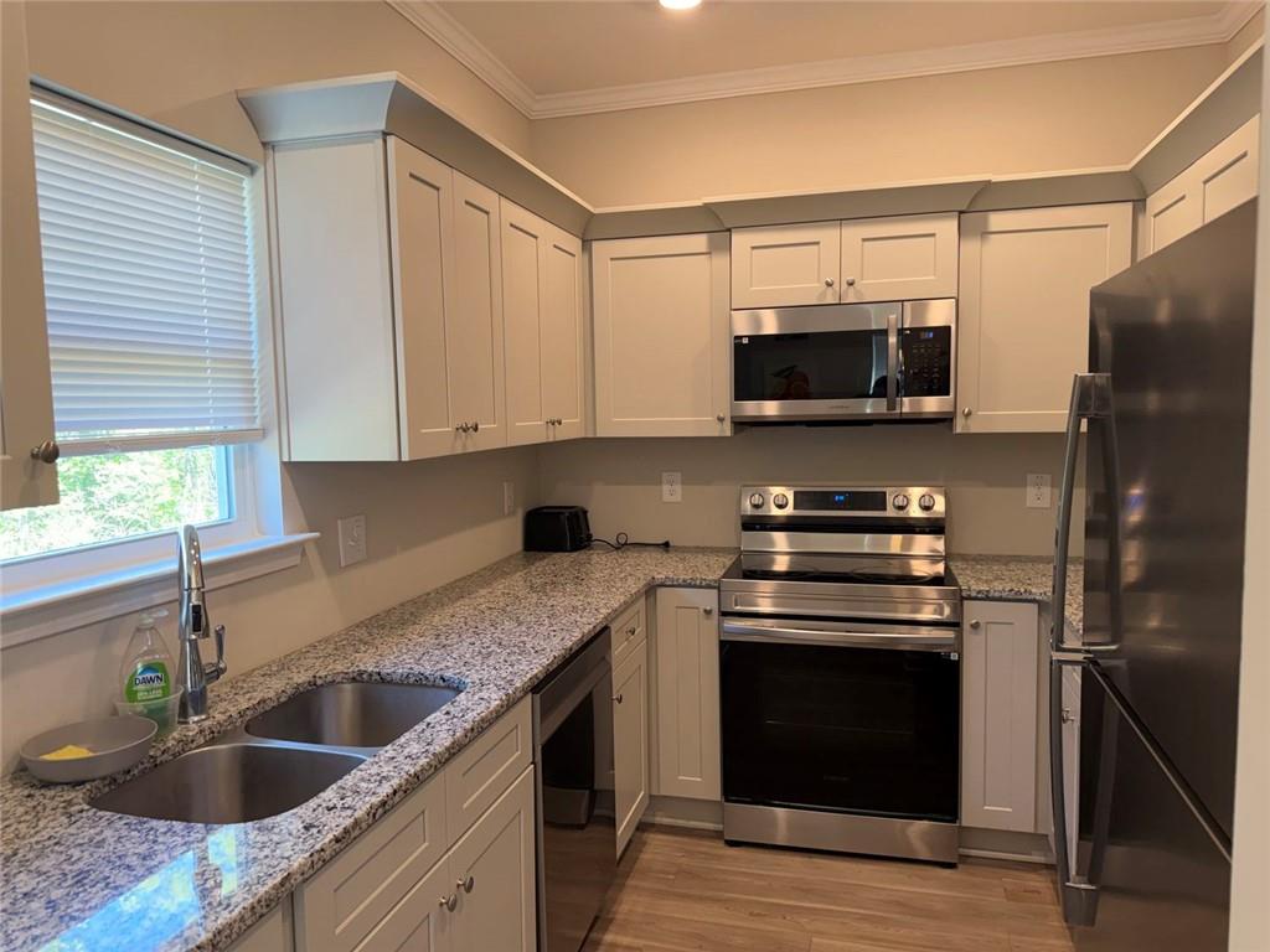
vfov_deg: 56.8
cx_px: 635
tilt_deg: -3.4
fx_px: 881
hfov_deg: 71.6
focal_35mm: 24
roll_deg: +1.6
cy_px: 476
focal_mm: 6.76
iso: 160
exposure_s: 1/120
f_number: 1.78
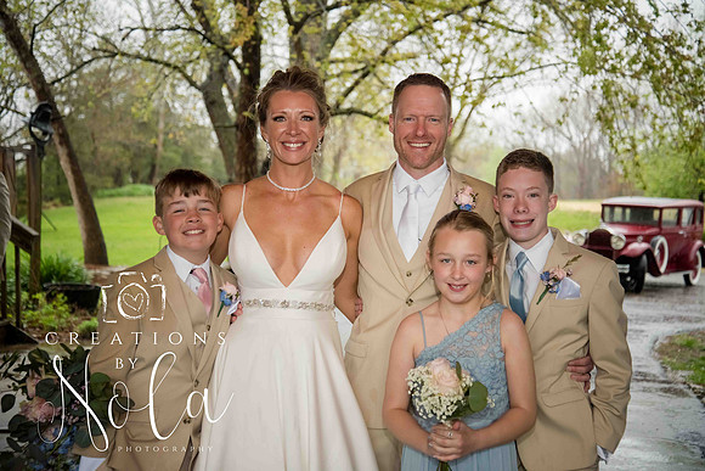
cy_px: 236
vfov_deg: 21.9
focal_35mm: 62
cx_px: 352
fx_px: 1214
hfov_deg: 32.4
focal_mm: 62
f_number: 4.5
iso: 1000
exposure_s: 1/250
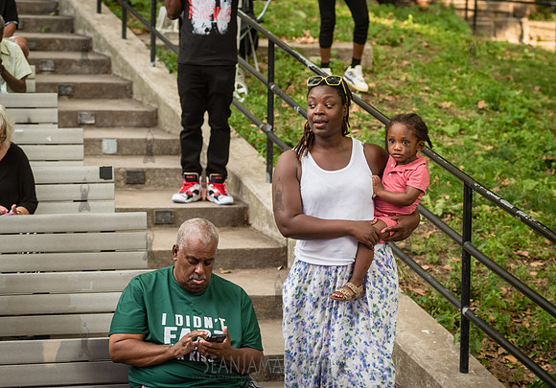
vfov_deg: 10.8
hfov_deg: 15.4
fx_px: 2053
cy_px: 202
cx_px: 320
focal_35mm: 131
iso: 1000
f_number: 3.5
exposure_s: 1/320
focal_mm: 100
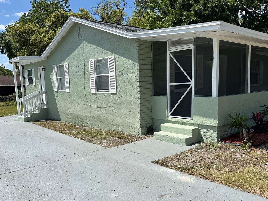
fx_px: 240
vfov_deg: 45.4
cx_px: 149
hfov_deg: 58.2
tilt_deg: -5.7
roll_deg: +1.4
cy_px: 109
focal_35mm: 31
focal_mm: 6.86
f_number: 1.78
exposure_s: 1/6211
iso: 80
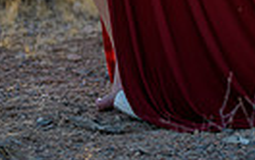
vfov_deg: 4.5
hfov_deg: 7.4
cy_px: -270
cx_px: 187
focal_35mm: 284
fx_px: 1977
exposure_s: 1/800
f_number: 3.5
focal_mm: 82
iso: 250
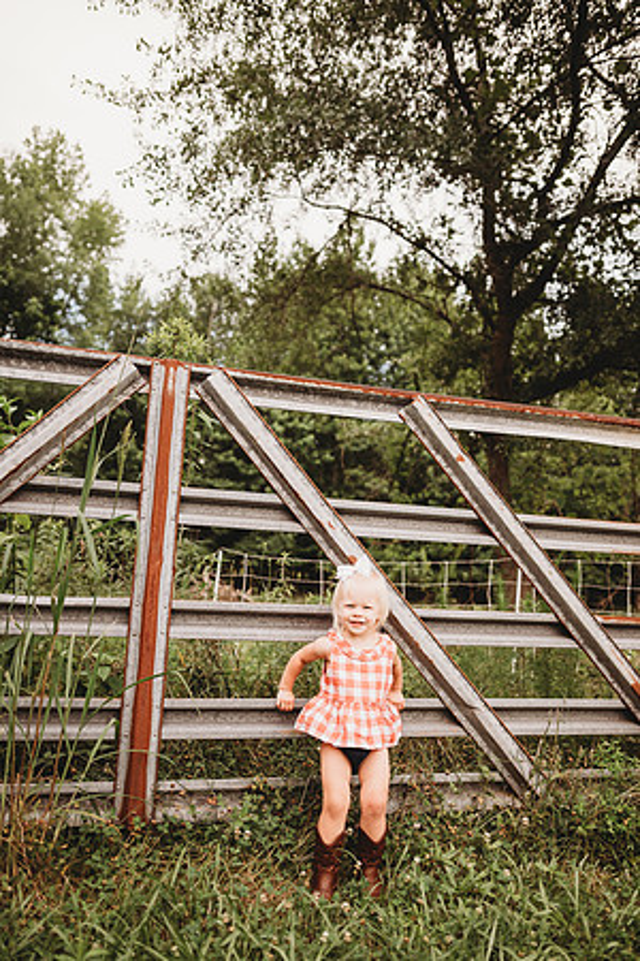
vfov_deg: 73.7
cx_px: 320
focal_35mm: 24
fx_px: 640
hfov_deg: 53.1
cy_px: 480
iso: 100
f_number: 2.2
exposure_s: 1/1000
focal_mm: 24
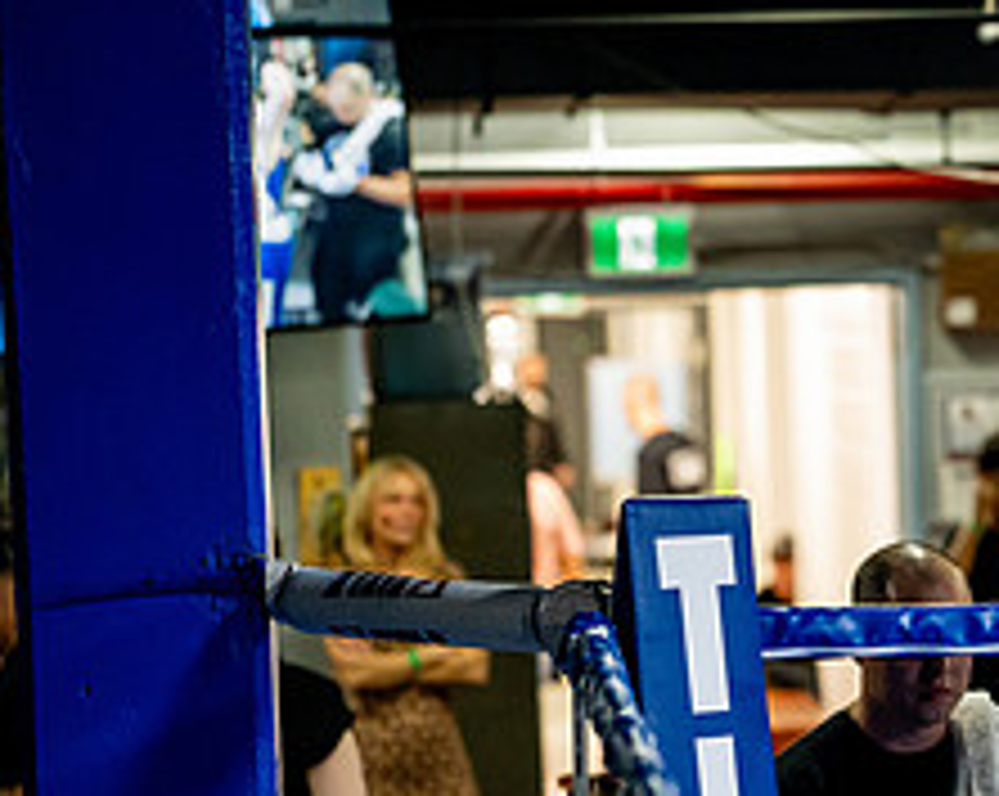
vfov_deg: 9.2
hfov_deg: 11.4
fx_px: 4931
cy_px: 632
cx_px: 1156
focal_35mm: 167
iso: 4000
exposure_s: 1/800
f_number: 2
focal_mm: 68
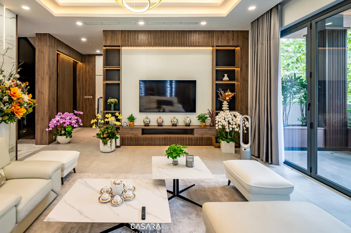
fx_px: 166
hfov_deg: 92.5
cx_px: 146
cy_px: 98
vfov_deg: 69.9
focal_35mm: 17
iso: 100
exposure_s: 1/30
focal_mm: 14
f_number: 9
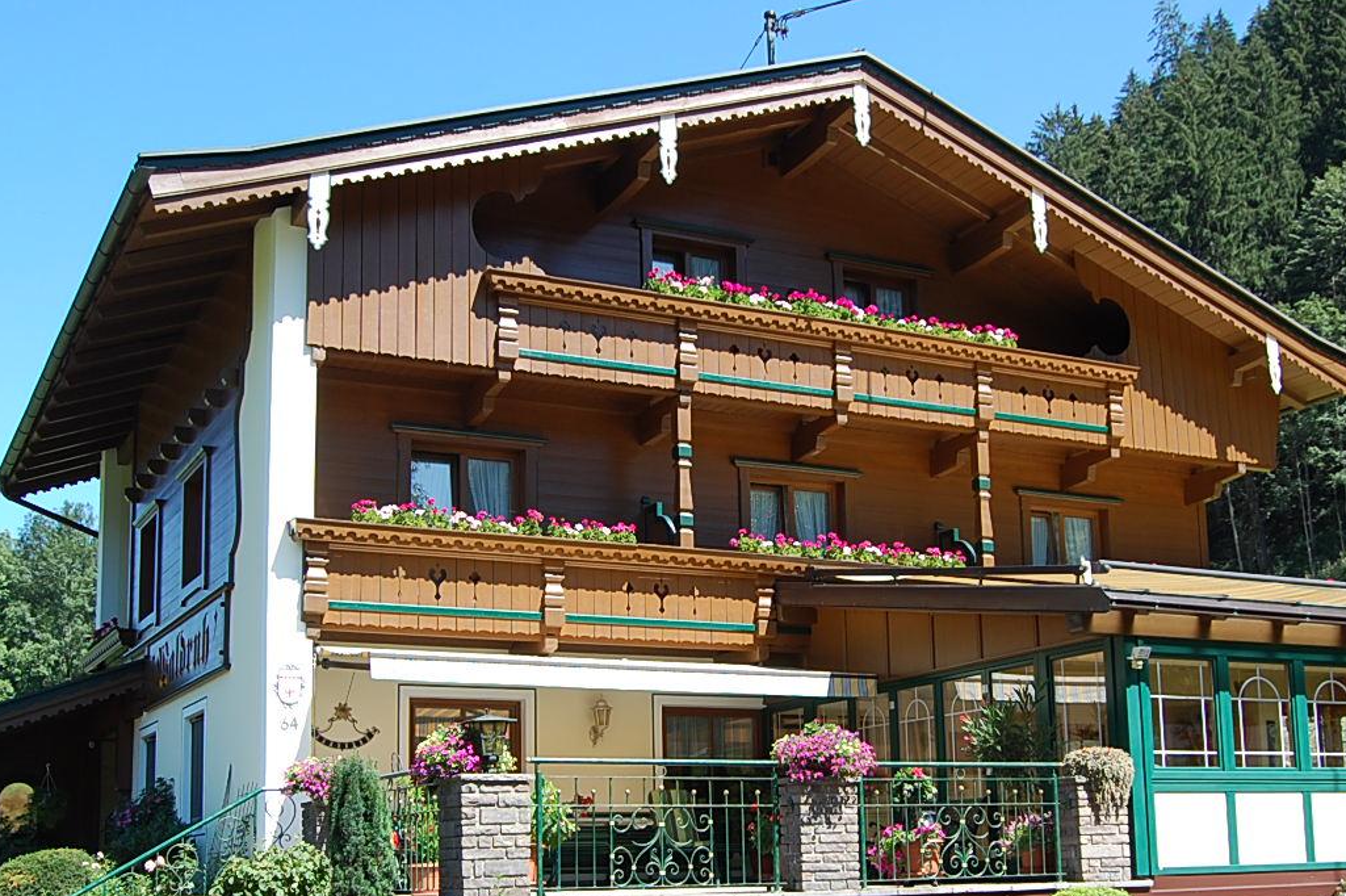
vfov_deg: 30.2
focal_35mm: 44
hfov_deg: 44.5
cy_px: 604
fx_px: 1644
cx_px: 687
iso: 200
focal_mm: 20
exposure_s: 1/200
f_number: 7.1
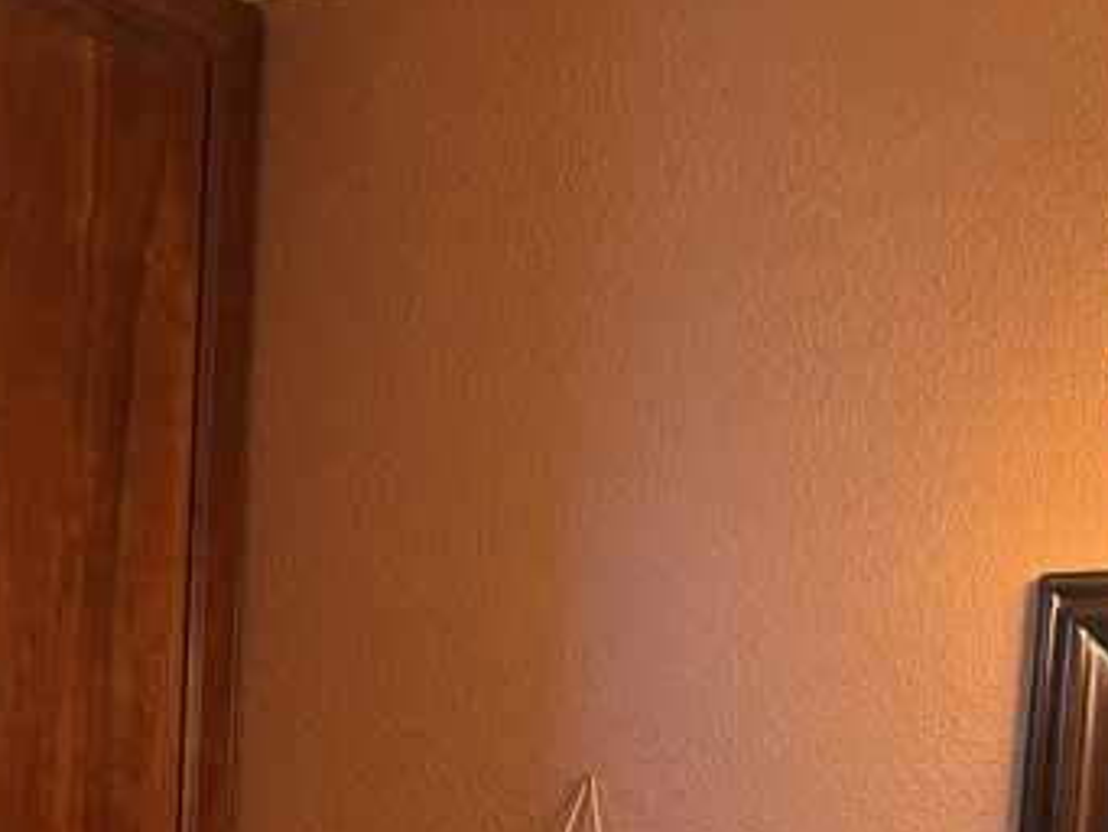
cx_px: 634
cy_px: 1076
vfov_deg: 17.7
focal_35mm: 78
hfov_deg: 25.0
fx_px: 2498
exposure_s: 1/60
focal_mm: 5.96
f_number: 1.6
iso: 160
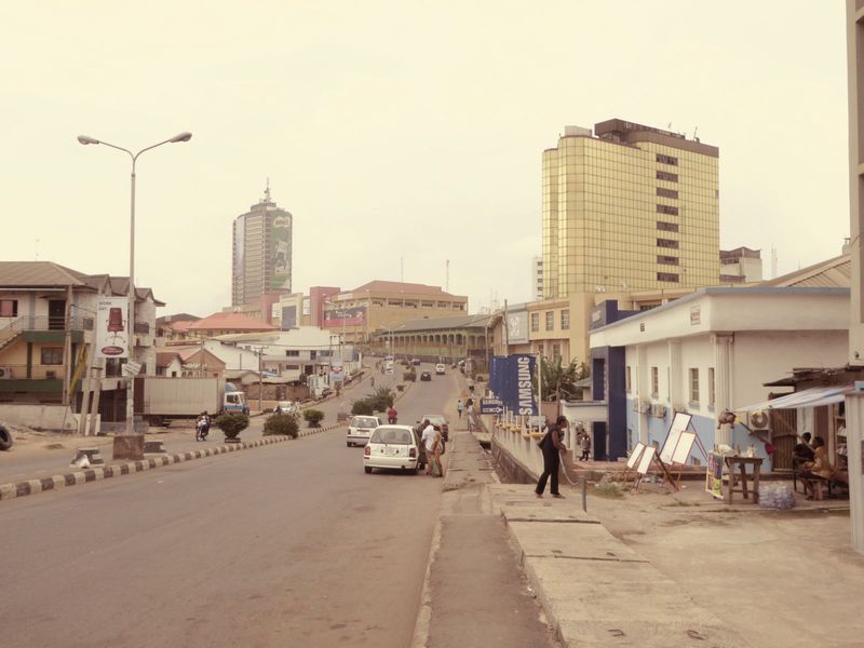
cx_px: 432
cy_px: 324
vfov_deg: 40.7
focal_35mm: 35
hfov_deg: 52.6
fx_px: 874
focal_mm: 6.3
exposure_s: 1/640
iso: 80
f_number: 3.7
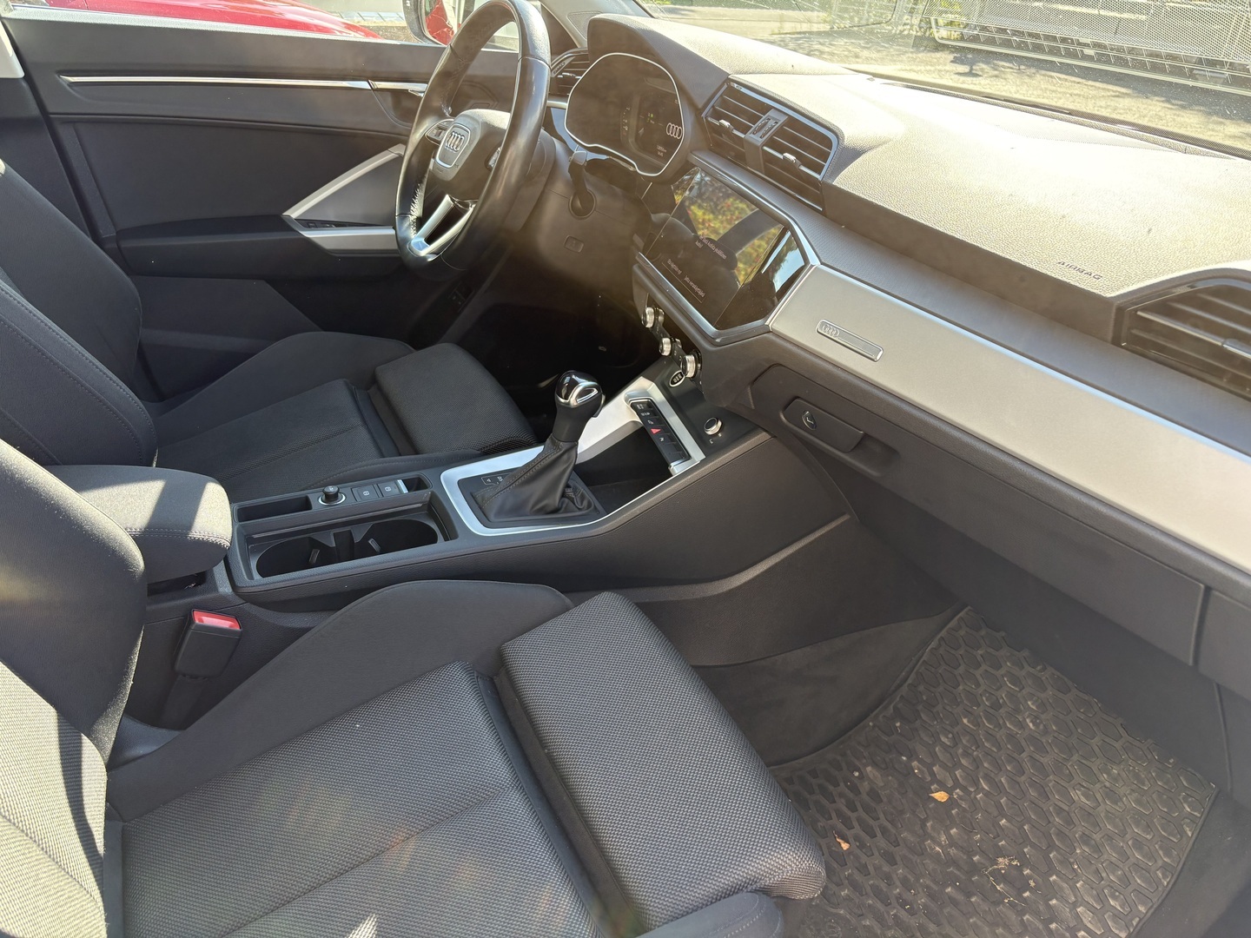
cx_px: 626
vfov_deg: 53.1
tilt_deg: -30.2
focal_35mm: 26
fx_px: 940
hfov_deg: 67.3
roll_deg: -2.5
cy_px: 469
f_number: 1.6
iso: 80
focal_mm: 5.96
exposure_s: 1/242
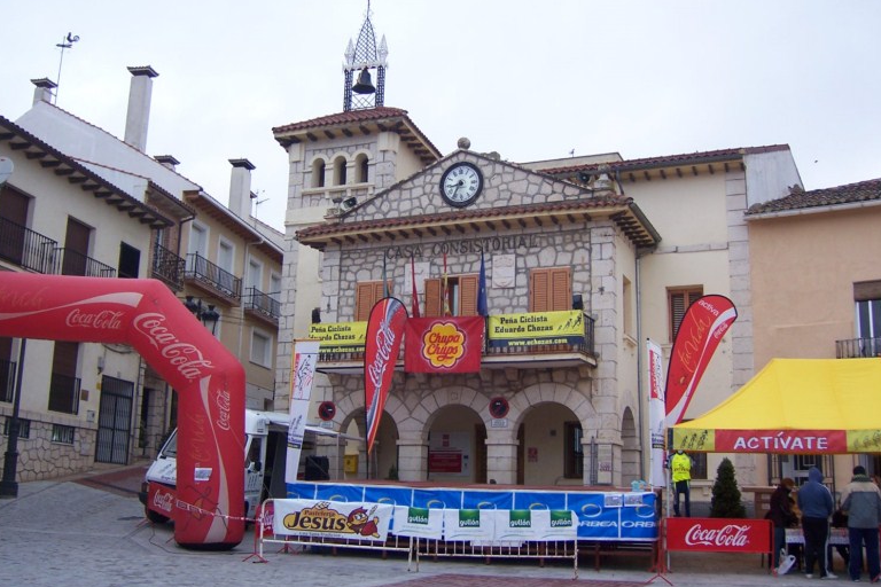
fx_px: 954
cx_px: 432
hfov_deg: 49.6
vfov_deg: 34.2
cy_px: 267
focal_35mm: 39
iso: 80
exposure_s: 1/125
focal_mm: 6.2
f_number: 2.8
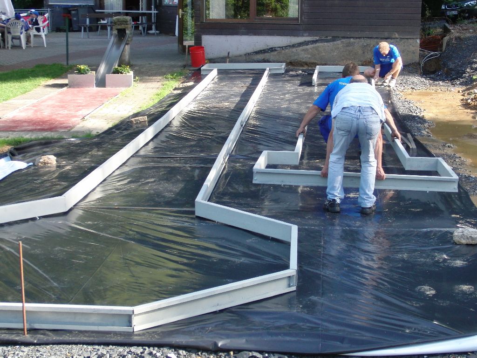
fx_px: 827
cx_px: 238
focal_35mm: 60
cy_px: 179
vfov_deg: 24.4
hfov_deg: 32.2
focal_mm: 10.41
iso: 100
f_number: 4
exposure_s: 1/125
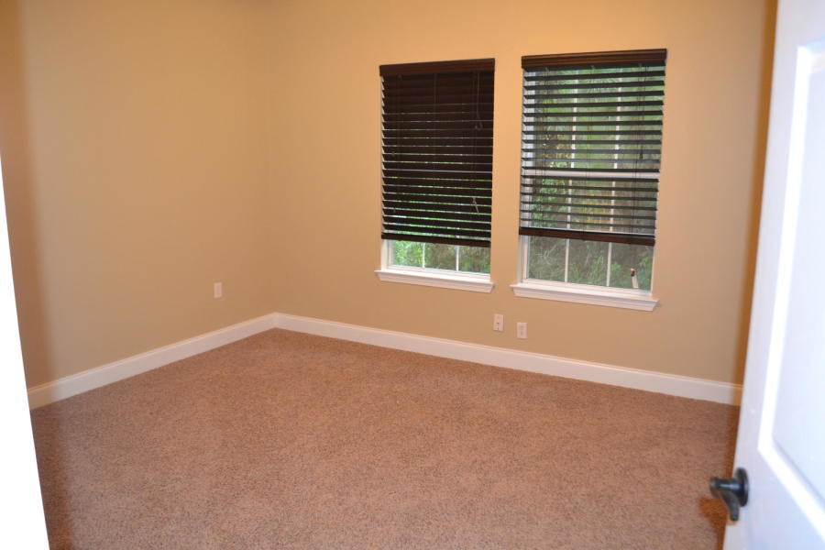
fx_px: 619
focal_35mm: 27
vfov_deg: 47.9
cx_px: 412
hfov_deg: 67.4
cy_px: 275
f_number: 3.5
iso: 1600
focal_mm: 18
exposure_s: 1/60
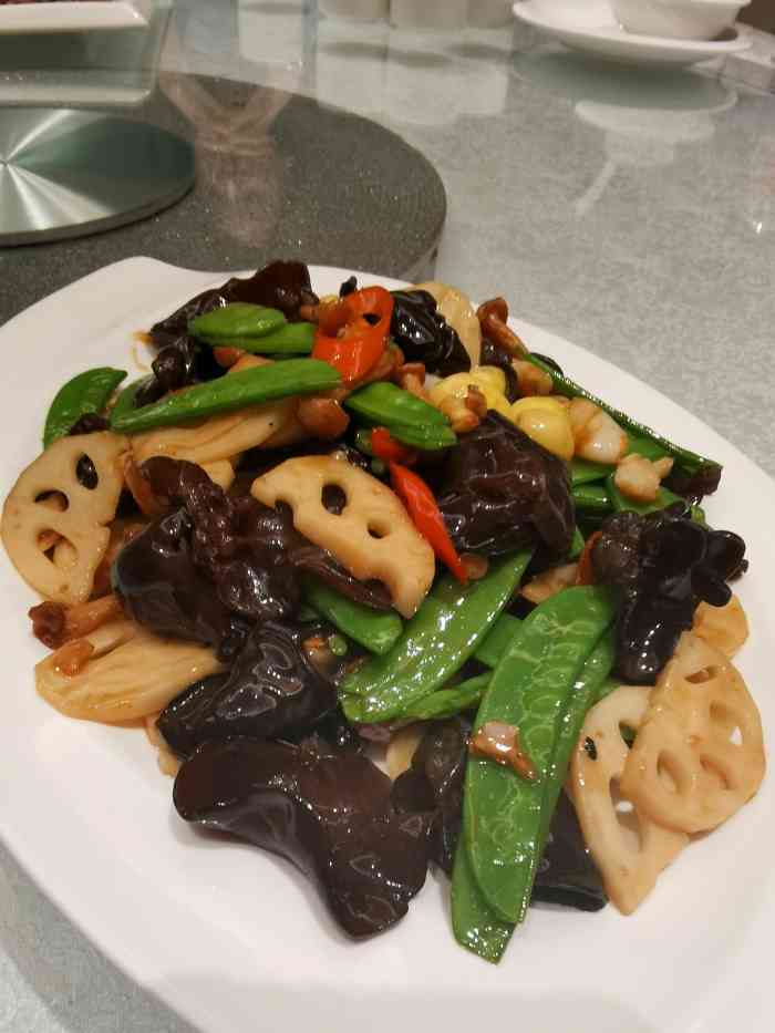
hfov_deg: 53.1
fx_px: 776
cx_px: 388
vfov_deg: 67.3
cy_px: 516
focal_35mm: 26
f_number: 2.2
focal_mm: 2.26
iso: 125
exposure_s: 1/50
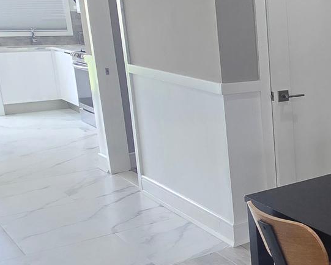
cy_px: 119
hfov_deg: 27.6
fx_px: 470
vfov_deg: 31.4
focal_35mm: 48
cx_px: 487
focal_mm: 2.2
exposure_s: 1/60
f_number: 2.2
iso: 160
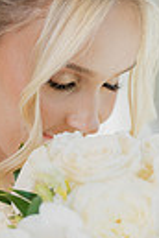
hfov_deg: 7.9
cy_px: 214
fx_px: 1153
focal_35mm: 174
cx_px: 46
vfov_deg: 11.7
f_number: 2
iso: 64
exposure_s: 1/125
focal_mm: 50
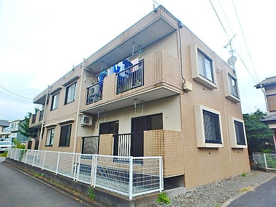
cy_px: 104
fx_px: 167
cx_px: 138
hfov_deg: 79.0
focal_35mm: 21
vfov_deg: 63.4
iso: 125
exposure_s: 1/320
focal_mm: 3.7
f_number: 3.5
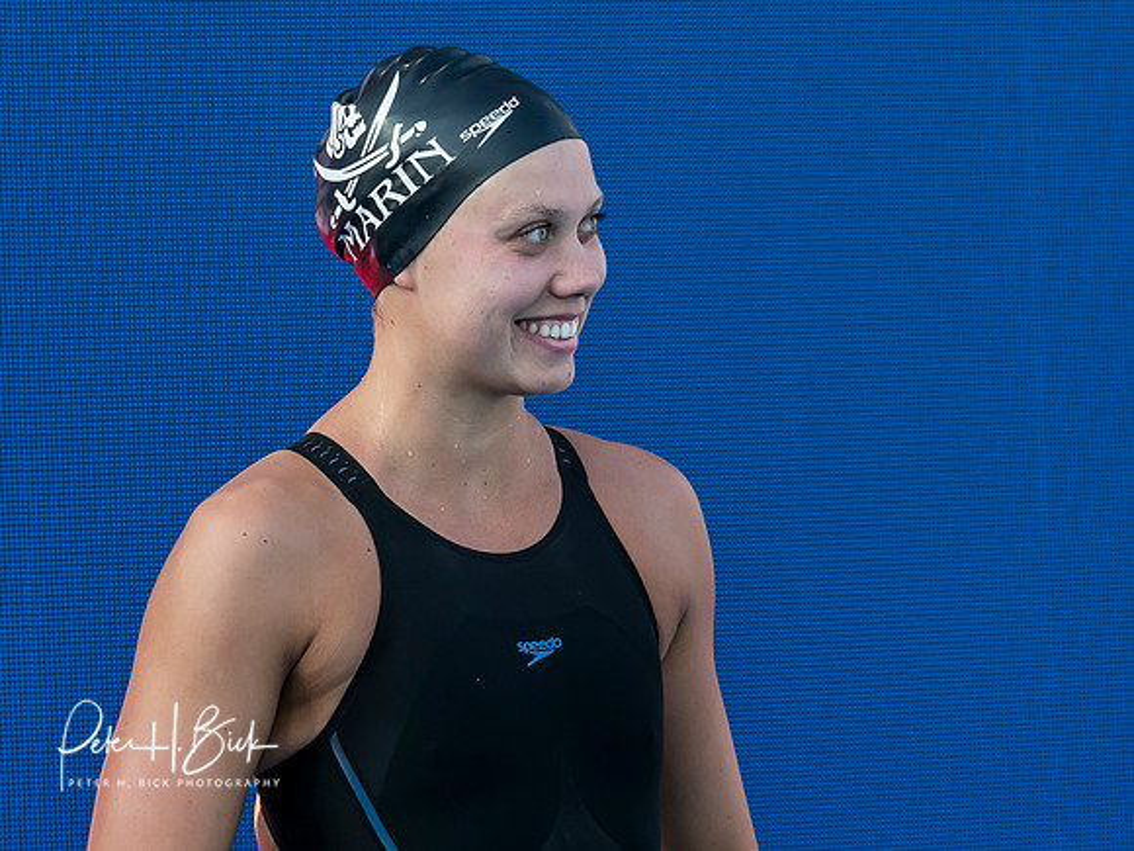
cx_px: 500
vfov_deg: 4.0
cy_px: 258
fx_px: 12056
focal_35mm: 368
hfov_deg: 5.4
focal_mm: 130
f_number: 5
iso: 500
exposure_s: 1/800
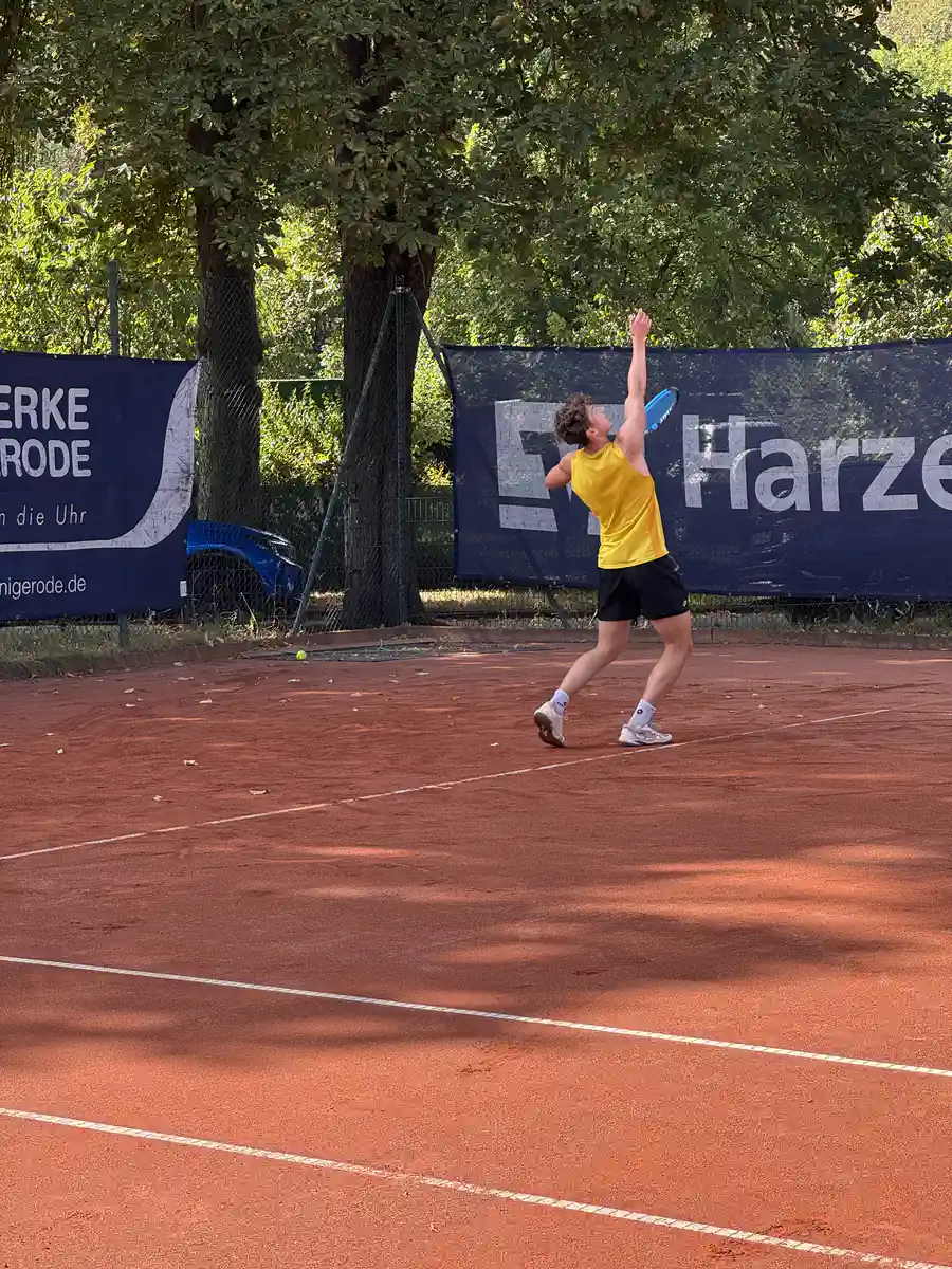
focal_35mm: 77
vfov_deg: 25.3
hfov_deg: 19.1
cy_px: 634
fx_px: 2824
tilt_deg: -3.8
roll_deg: -0.5
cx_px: 476
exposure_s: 1/125
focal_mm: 9
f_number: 2.8
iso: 25
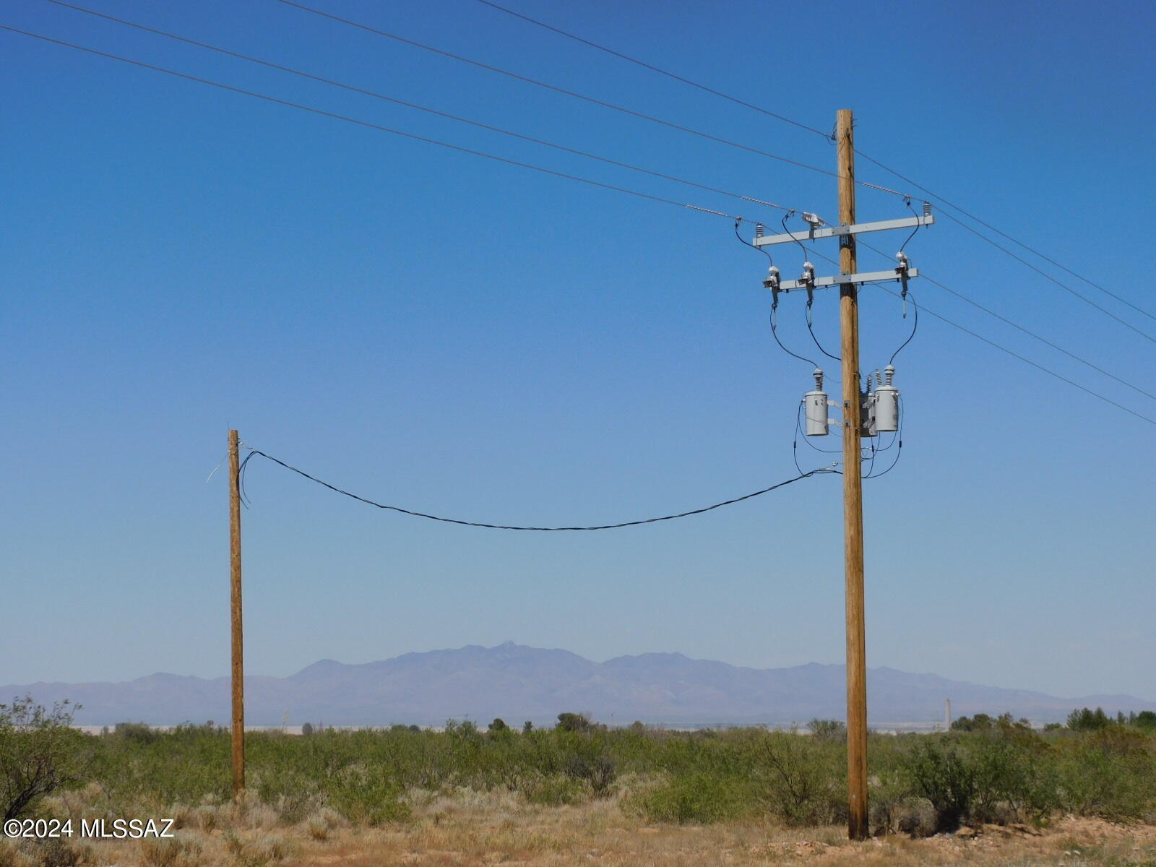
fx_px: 2672
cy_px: 434
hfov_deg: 24.4
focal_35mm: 80
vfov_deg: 18.4
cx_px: 578
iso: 125
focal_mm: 14.3
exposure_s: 1/1600
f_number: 5
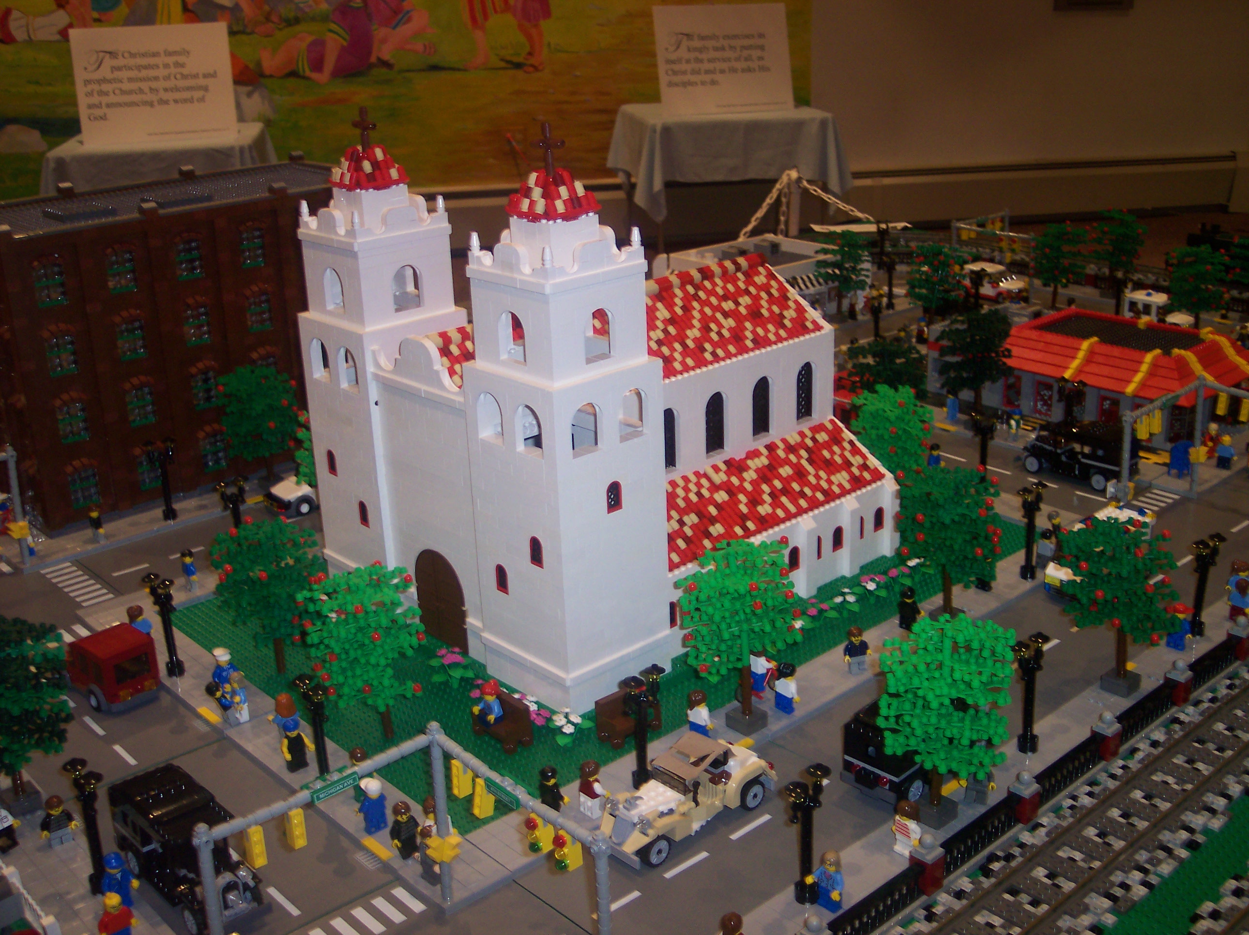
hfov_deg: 49.0
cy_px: 468
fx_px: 1370
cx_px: 624
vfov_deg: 37.7
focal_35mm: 38
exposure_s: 1/30
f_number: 2.8
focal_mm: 8
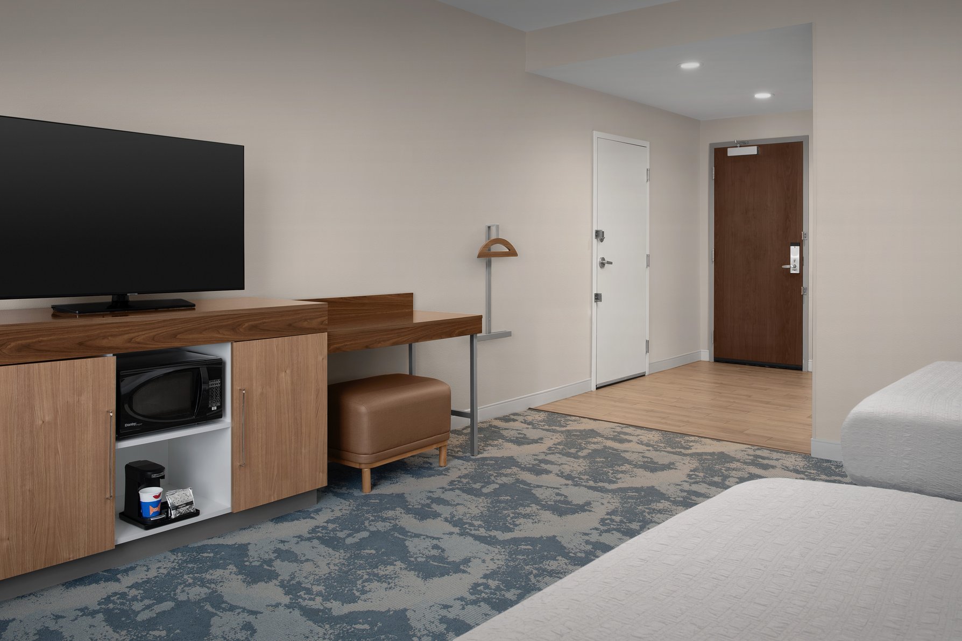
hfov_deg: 63.7
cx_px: 481
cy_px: 320
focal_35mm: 29
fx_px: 775
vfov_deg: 45.0
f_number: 11
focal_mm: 29
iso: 400
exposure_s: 1/160
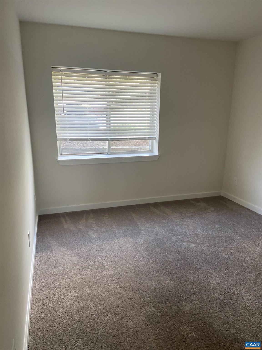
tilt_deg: -13.4
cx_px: 131
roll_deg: -2.1
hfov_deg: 53.1
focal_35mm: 26
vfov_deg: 67.3
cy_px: 175
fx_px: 262
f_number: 1.8
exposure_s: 1/60
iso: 125
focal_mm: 4.25
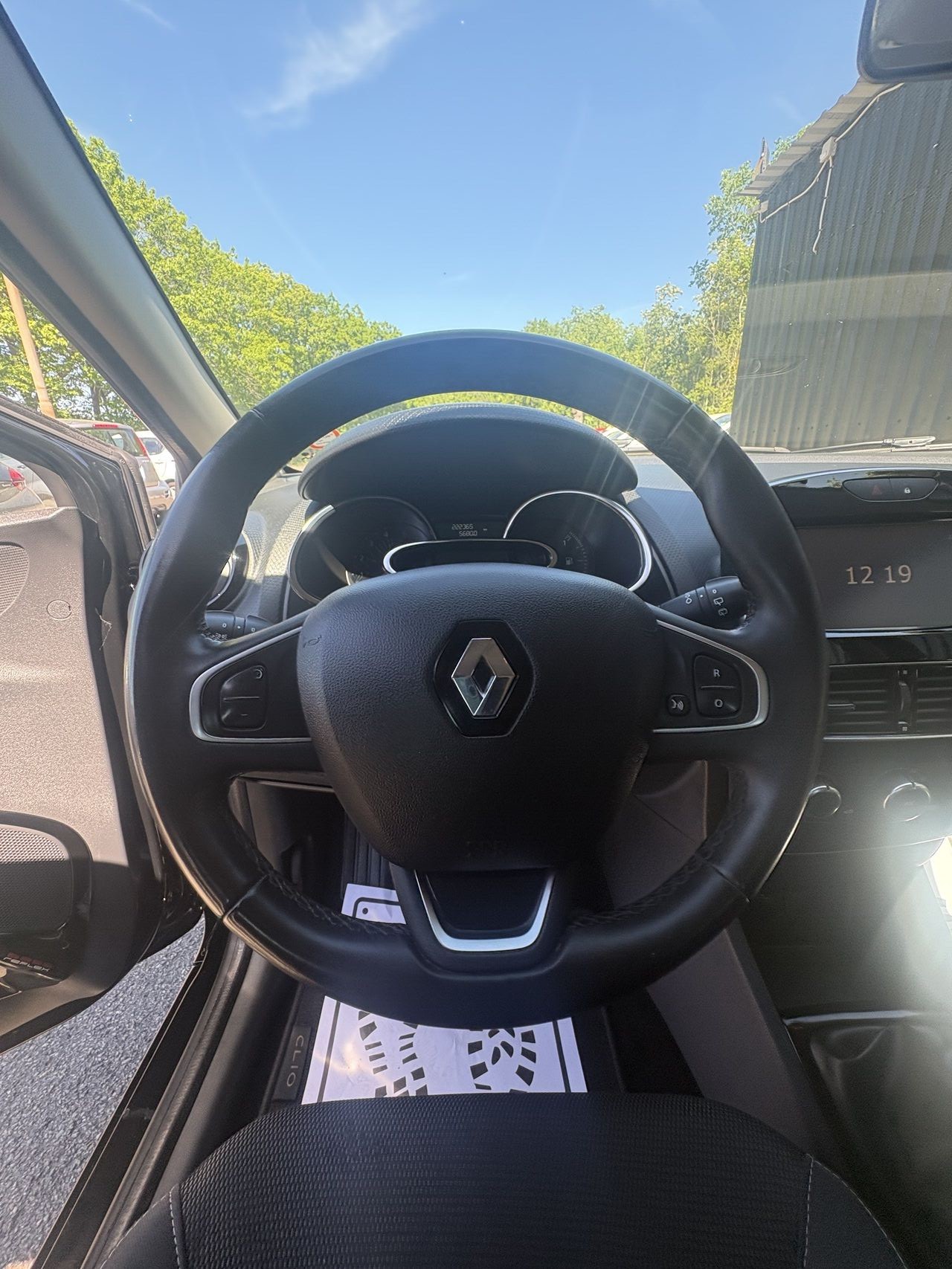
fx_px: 513
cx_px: 476
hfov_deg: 85.7
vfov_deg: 102.1
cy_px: 634
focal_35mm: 14
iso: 125
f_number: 2.2
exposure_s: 1/109
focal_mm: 2.22
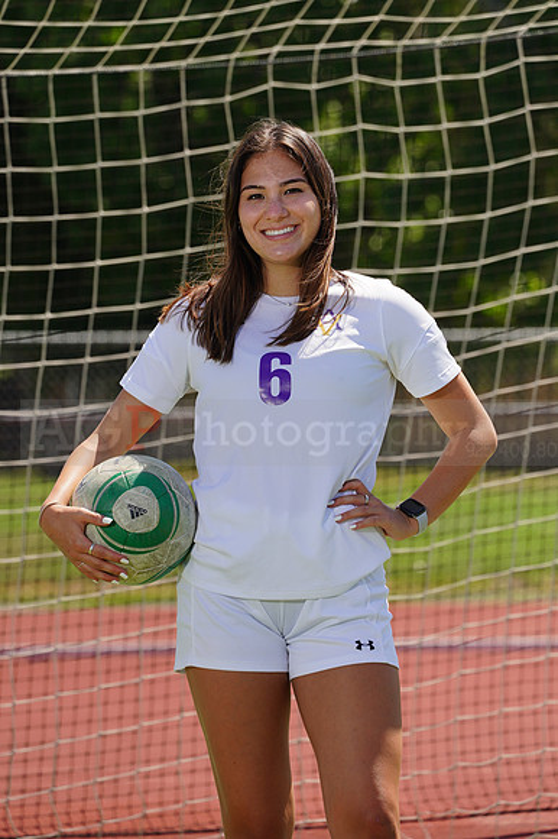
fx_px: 9310
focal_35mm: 400
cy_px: 420
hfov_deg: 3.4
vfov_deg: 5.2
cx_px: 279
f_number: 13
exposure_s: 1/250
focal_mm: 400
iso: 200
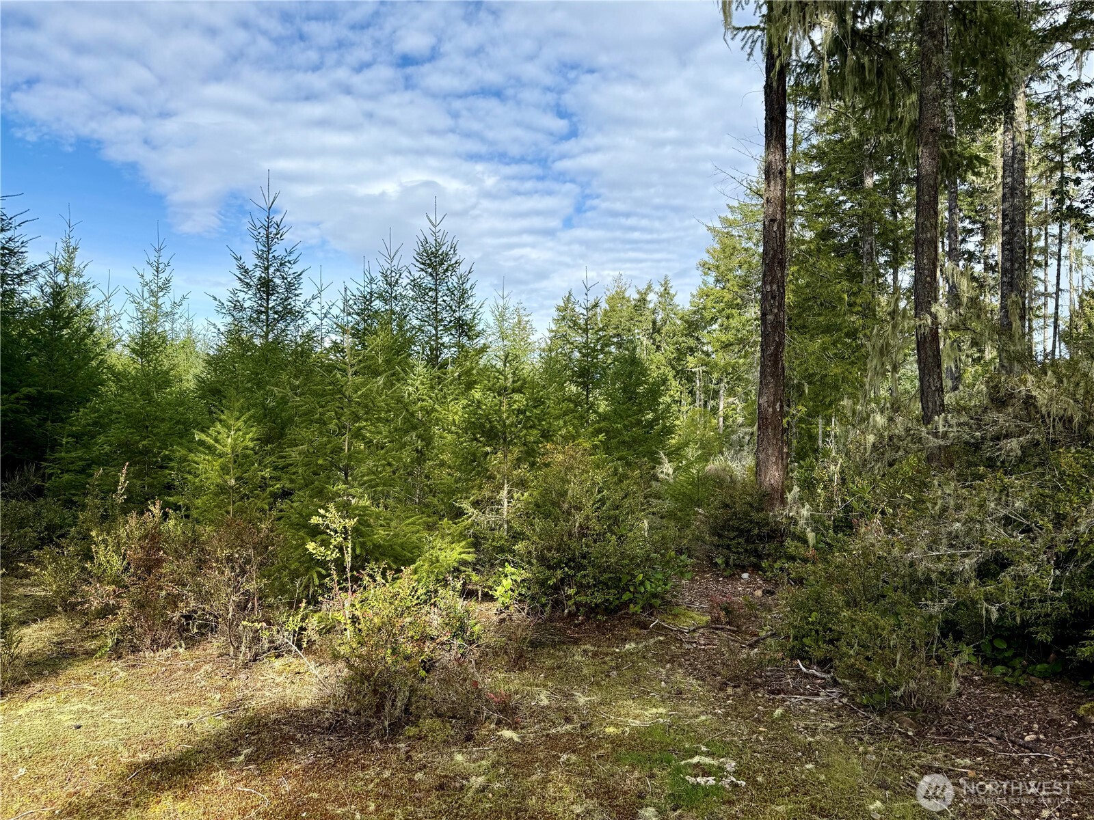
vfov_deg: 56.8
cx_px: 547
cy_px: 410
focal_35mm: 24
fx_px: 758
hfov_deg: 71.6
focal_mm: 6.76
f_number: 1.78
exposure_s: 1/3279
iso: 80
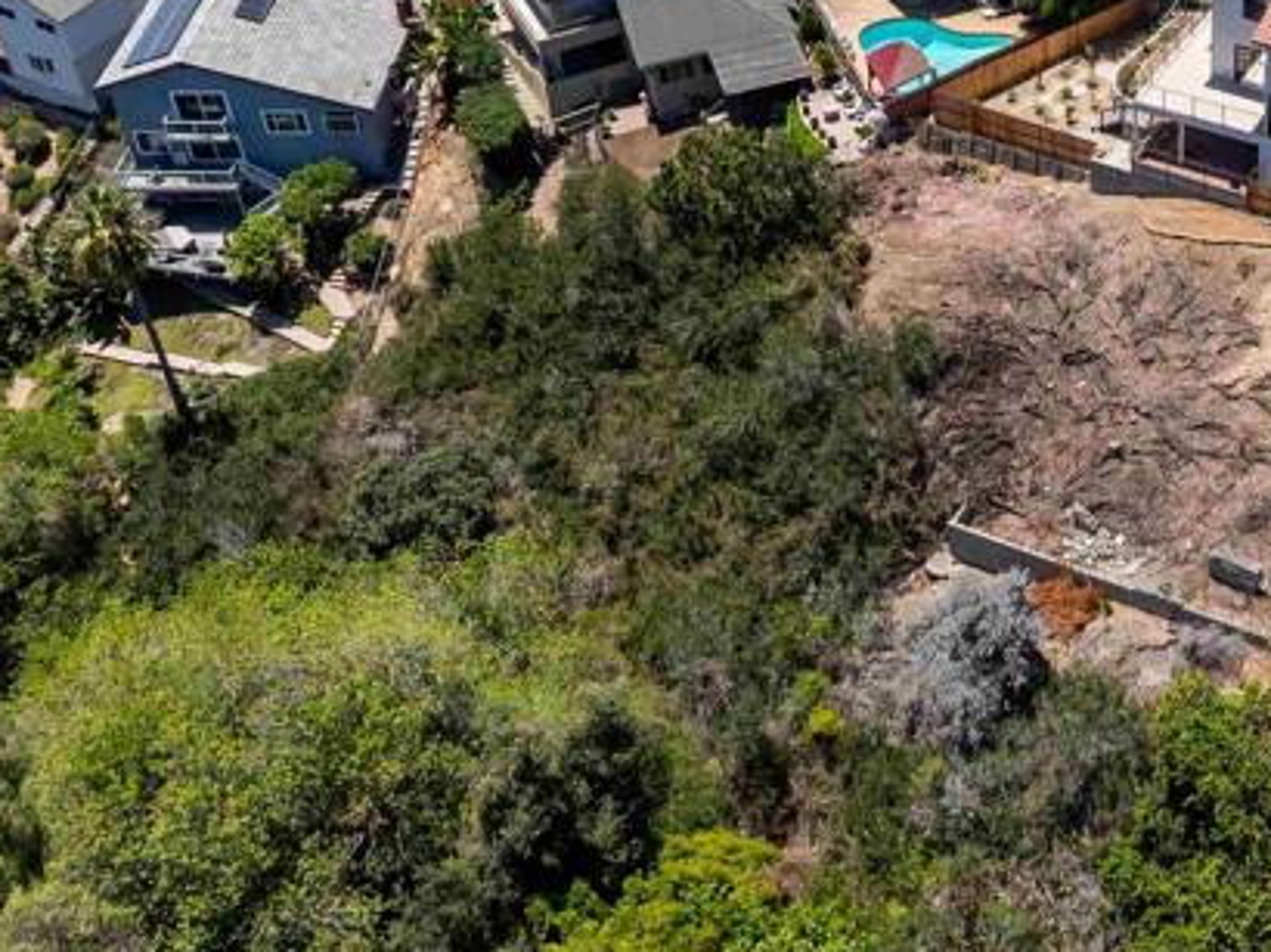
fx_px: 2202
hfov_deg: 30.9
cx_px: 1110
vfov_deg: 24.3
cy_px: 361
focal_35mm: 60
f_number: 2.8
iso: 190
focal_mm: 12.29
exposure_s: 1/200
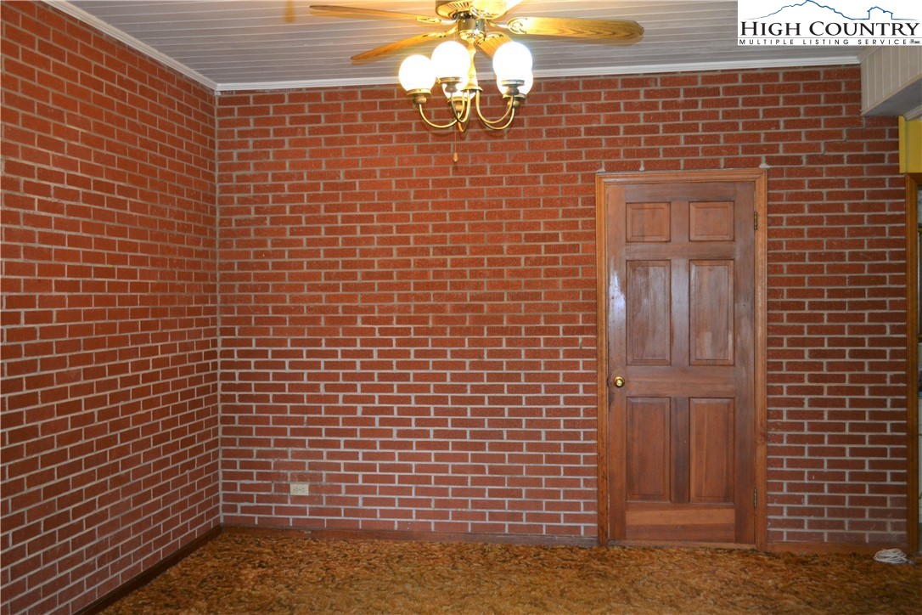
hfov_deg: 53.1
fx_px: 922
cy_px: 308
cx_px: 461
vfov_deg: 36.9
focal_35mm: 36
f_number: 4
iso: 1000
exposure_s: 1/60
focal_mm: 24
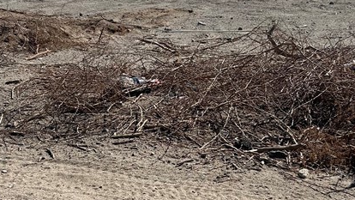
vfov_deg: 17.2
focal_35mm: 70
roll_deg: -2.6
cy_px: 118
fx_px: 659
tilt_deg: -12.7
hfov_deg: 30.1
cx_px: 210
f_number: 1.5
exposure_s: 1/7463
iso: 50
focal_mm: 5.7
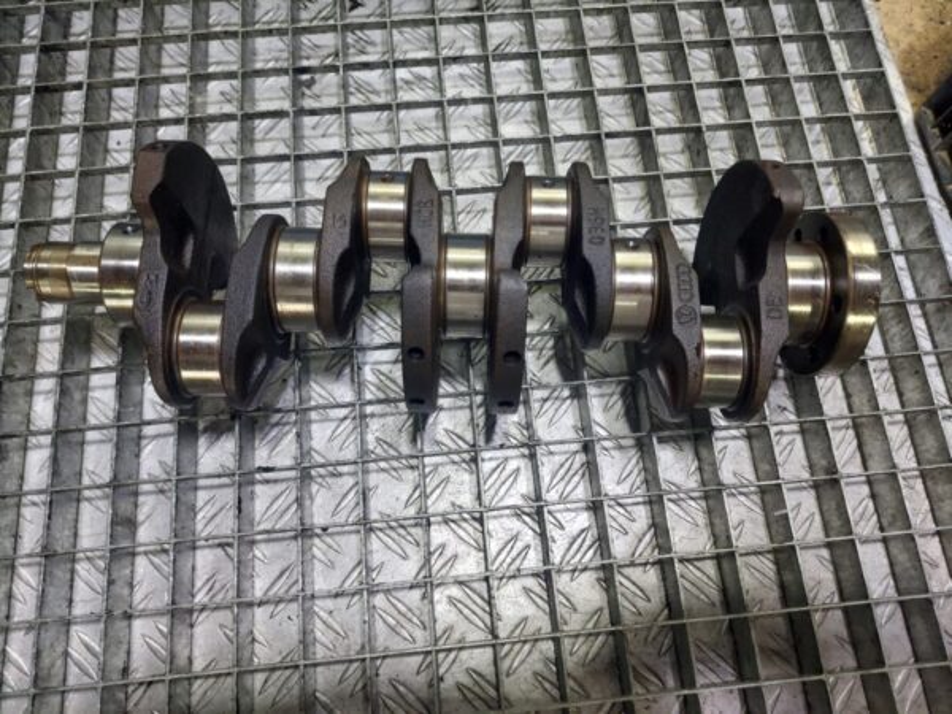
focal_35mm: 25
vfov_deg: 54.9
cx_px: 476
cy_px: 357
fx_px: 688
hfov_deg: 69.4
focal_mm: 5.23
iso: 100
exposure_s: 1/50
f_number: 1.8
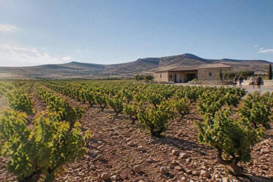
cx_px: 136
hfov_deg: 54.4
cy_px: 91
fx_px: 265
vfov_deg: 37.9
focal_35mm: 35
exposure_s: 1/640
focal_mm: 35
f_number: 5.6
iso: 400
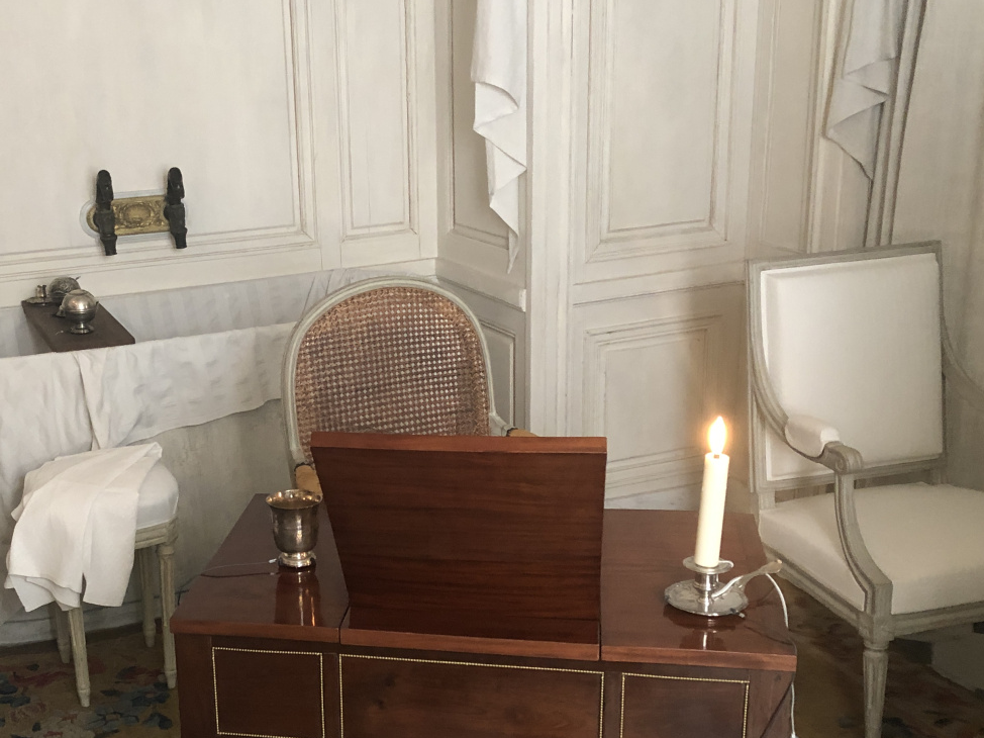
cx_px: 323
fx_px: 1307
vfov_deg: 31.4
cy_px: 449
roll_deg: +2.2
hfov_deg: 40.7
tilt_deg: -18.0
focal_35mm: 46
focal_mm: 3.99
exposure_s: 1/17
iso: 100
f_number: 1.8
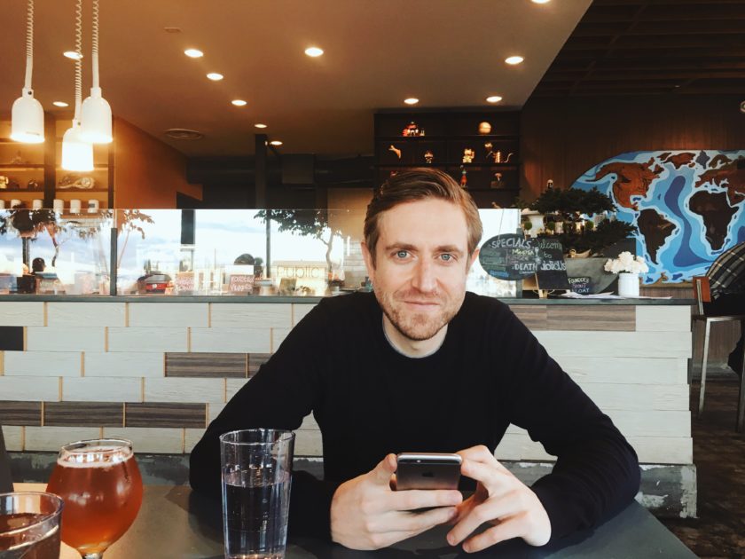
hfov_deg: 61.7
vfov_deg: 48.2
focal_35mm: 29
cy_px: 280
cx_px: 372
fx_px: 624
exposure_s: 1/30
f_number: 2.2
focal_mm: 4.15
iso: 64
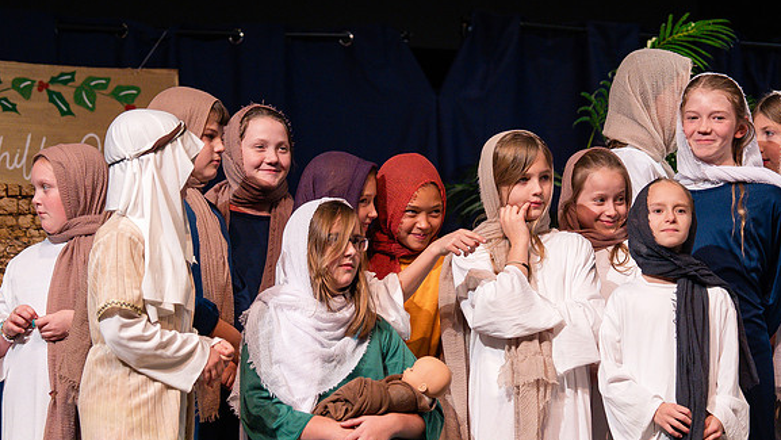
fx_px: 3439
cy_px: 163
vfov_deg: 7.3
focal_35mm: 166
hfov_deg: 12.9
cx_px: 520
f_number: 2.8
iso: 1000
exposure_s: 1/400
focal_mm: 70
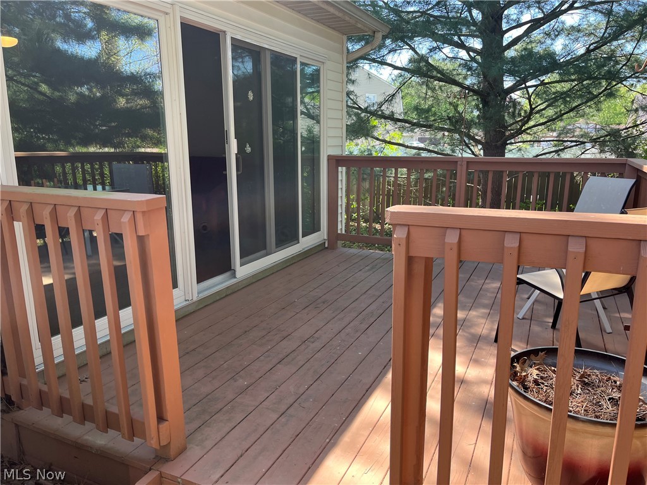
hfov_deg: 67.3
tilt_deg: -13.4
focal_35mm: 26
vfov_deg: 53.1
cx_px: 324
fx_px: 486
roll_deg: +0.2
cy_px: 242
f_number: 1.6
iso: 40
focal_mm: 5.1
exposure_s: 1/247
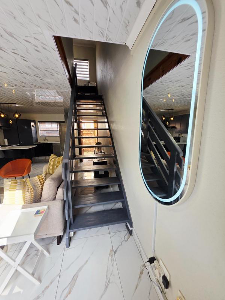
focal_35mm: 13
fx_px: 113
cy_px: 150
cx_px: 112
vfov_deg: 106.2
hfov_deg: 89.9
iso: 40
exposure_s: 1/101
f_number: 1.9
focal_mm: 2.2
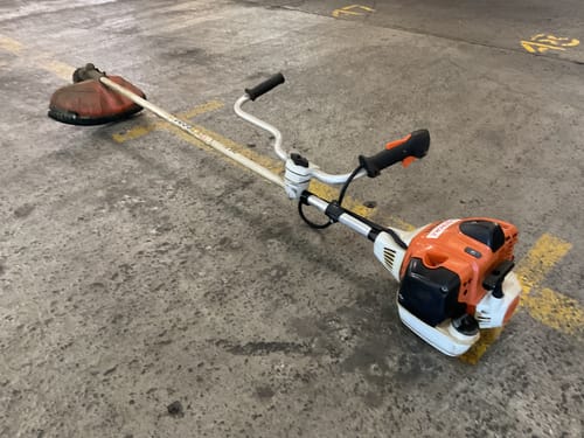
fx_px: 489
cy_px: 219
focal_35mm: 29
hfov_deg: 61.7
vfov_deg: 48.2
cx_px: 292
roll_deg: +0.3
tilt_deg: -34.8
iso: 320
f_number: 1.8
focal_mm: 3
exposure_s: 1/25
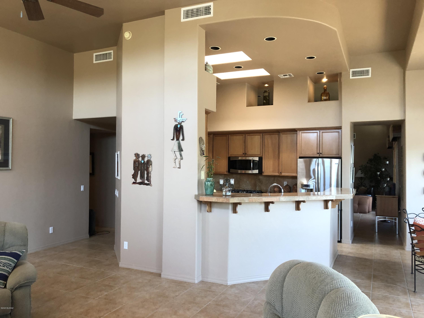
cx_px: 212
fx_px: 343
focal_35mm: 28
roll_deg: +0.8
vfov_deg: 49.7
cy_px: 159
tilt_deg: +0.6
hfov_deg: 63.4
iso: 40
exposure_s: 1/30
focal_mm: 4
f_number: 1.8
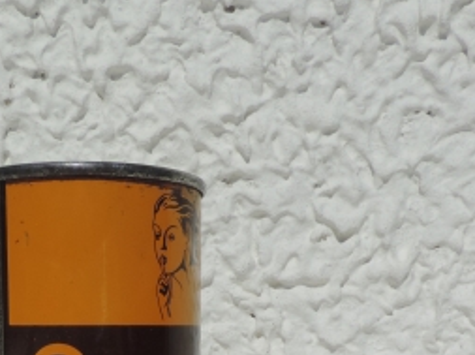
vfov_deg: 23.8
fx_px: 781
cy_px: 400
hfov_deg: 33.4
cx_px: 137
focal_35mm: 57
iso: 80
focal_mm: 4.3
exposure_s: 1/1600
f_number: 5.3
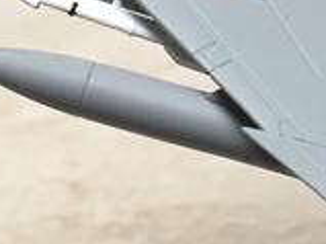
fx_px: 1374
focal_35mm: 146
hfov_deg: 13.5
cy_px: 8
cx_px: 262
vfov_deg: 10.1
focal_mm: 4.15
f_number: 2.2
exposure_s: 1/33
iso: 80
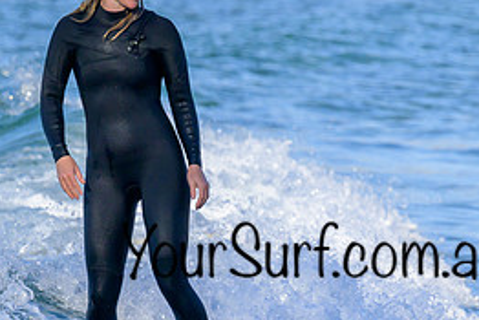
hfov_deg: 2.0
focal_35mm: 1015
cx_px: 491
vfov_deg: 1.4
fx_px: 13512
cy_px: 317
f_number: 7.1
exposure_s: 1/1600
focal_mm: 340
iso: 250
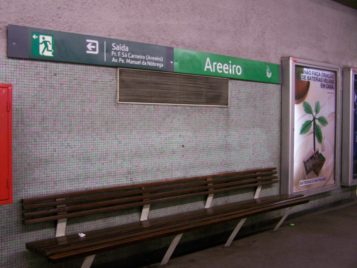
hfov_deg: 49.0
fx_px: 392
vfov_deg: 37.7
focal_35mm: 38
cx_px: 178
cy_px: 134
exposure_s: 1/8
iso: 160
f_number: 2.8
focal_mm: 6.3
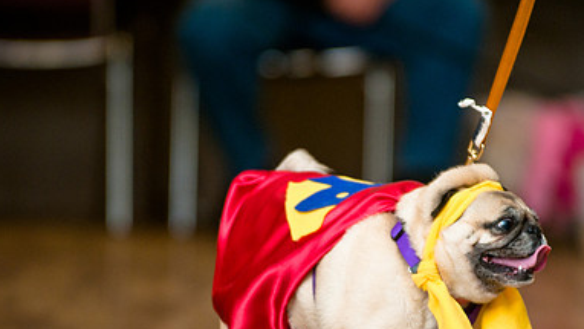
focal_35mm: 476
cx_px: 336
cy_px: 215
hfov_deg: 4.5
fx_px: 7372
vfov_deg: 2.6
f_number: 2.8
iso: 200
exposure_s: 1/200
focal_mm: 200
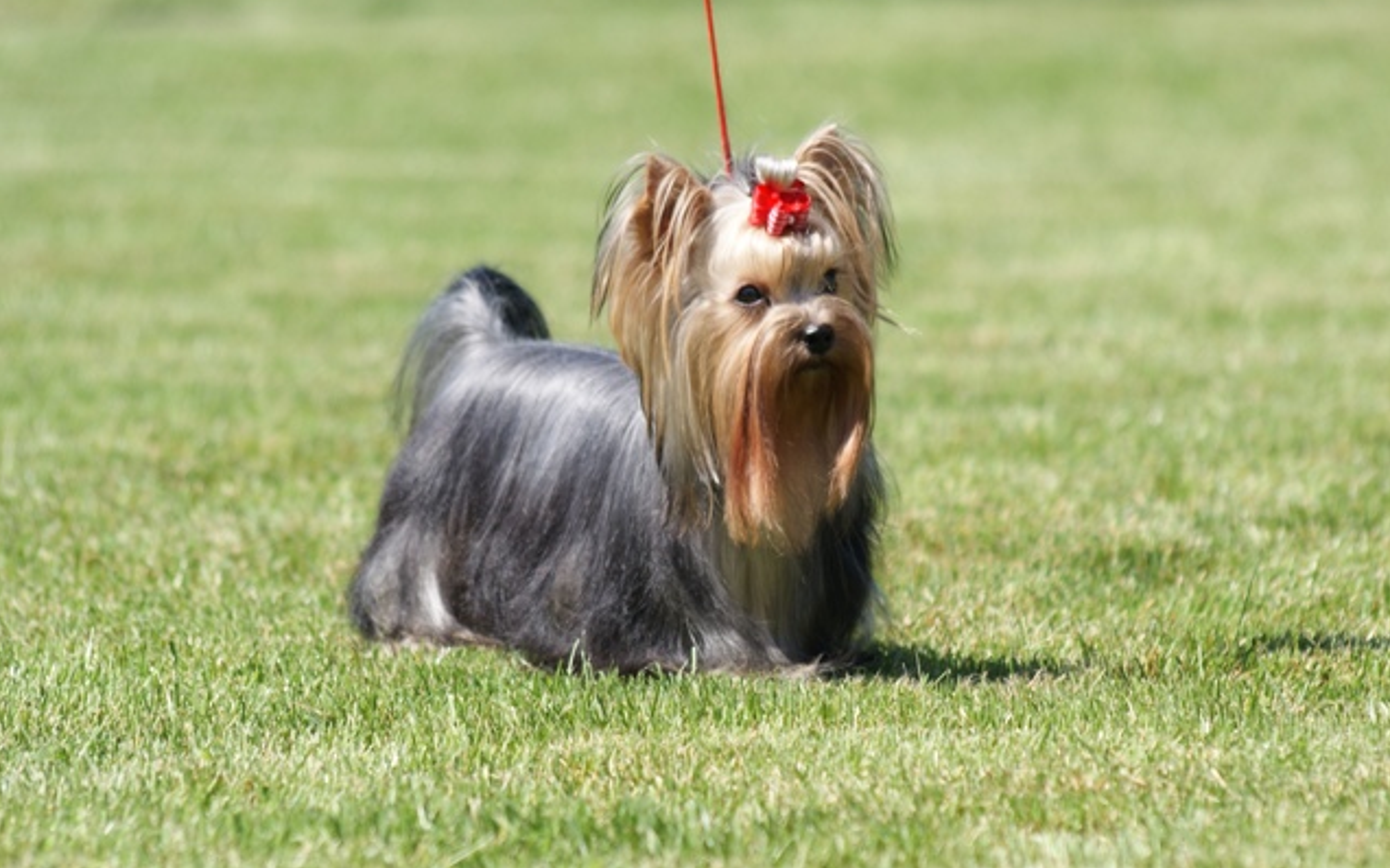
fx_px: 10490
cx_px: 695
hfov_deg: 7.6
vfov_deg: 4.7
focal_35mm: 277
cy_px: 403
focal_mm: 180
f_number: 5.6
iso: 100
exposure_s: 1/400
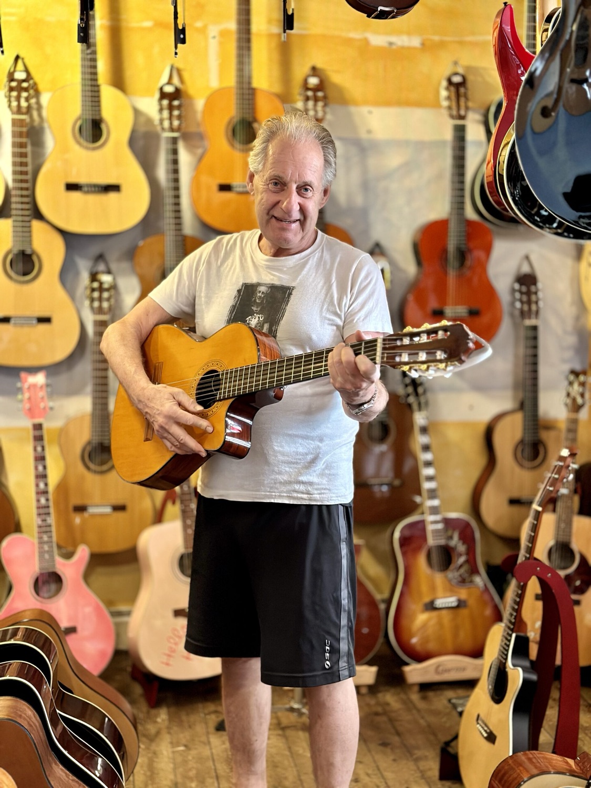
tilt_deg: -6.9
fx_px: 1093
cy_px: 394
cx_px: 296
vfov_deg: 39.7
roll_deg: -0.3
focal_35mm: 48
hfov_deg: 30.3
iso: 400
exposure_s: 1/33
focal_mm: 6.86
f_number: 1.78
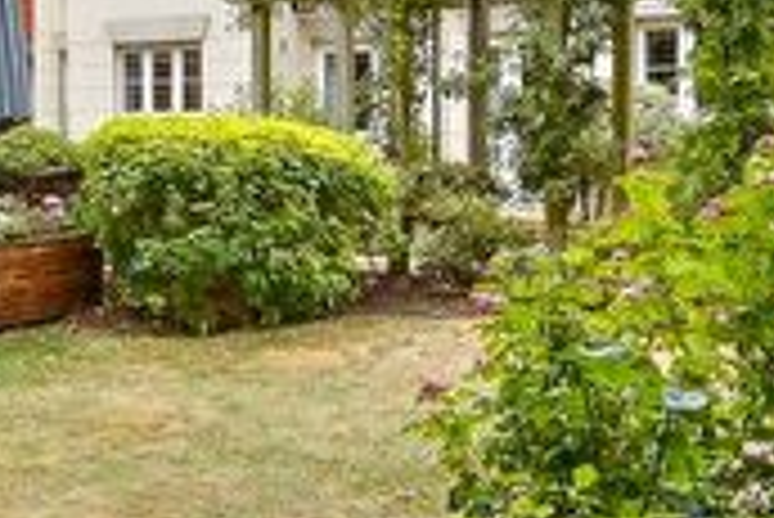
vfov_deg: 22.2
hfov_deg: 30.9
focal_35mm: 61
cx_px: 36
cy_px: 146
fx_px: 1313
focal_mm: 10
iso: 160
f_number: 8
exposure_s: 1/100
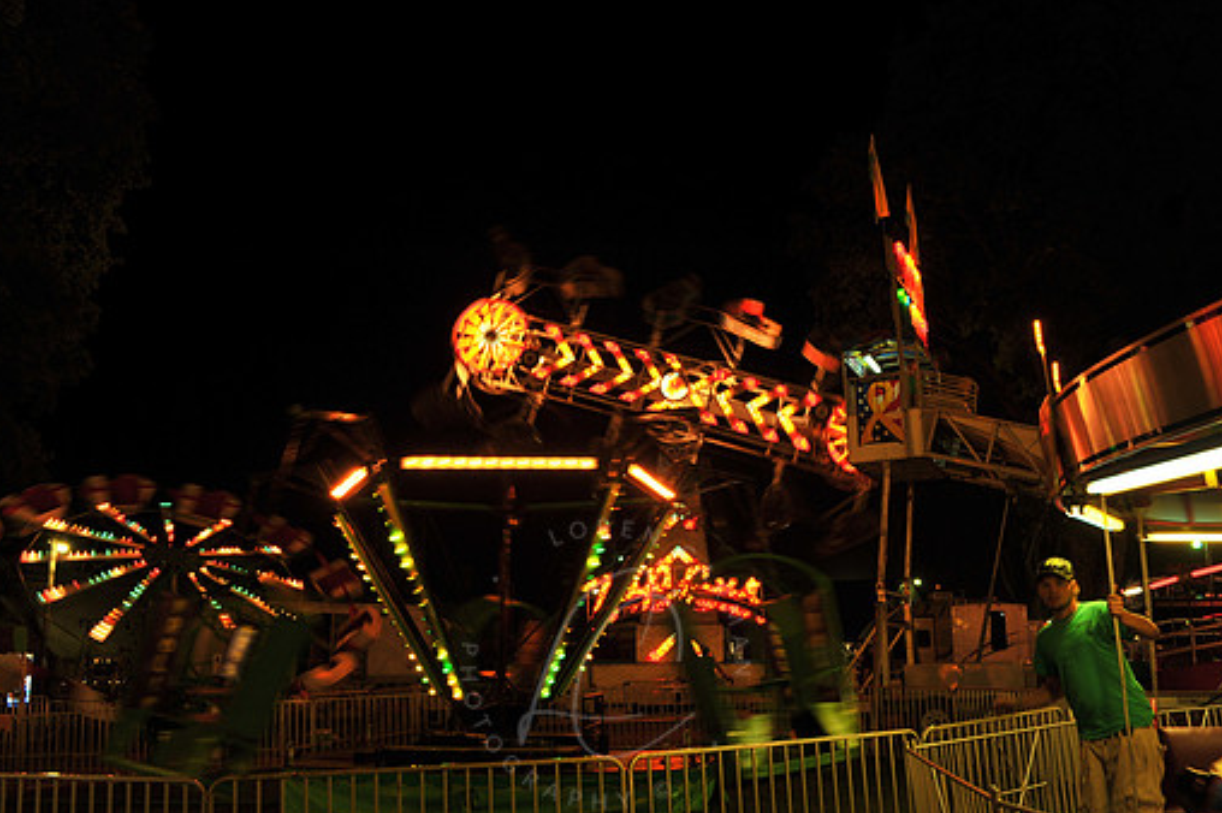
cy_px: 443
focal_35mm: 32
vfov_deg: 41.0
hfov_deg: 58.7
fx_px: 1085
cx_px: 604
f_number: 7.1
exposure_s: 1/15
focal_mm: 28
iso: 500
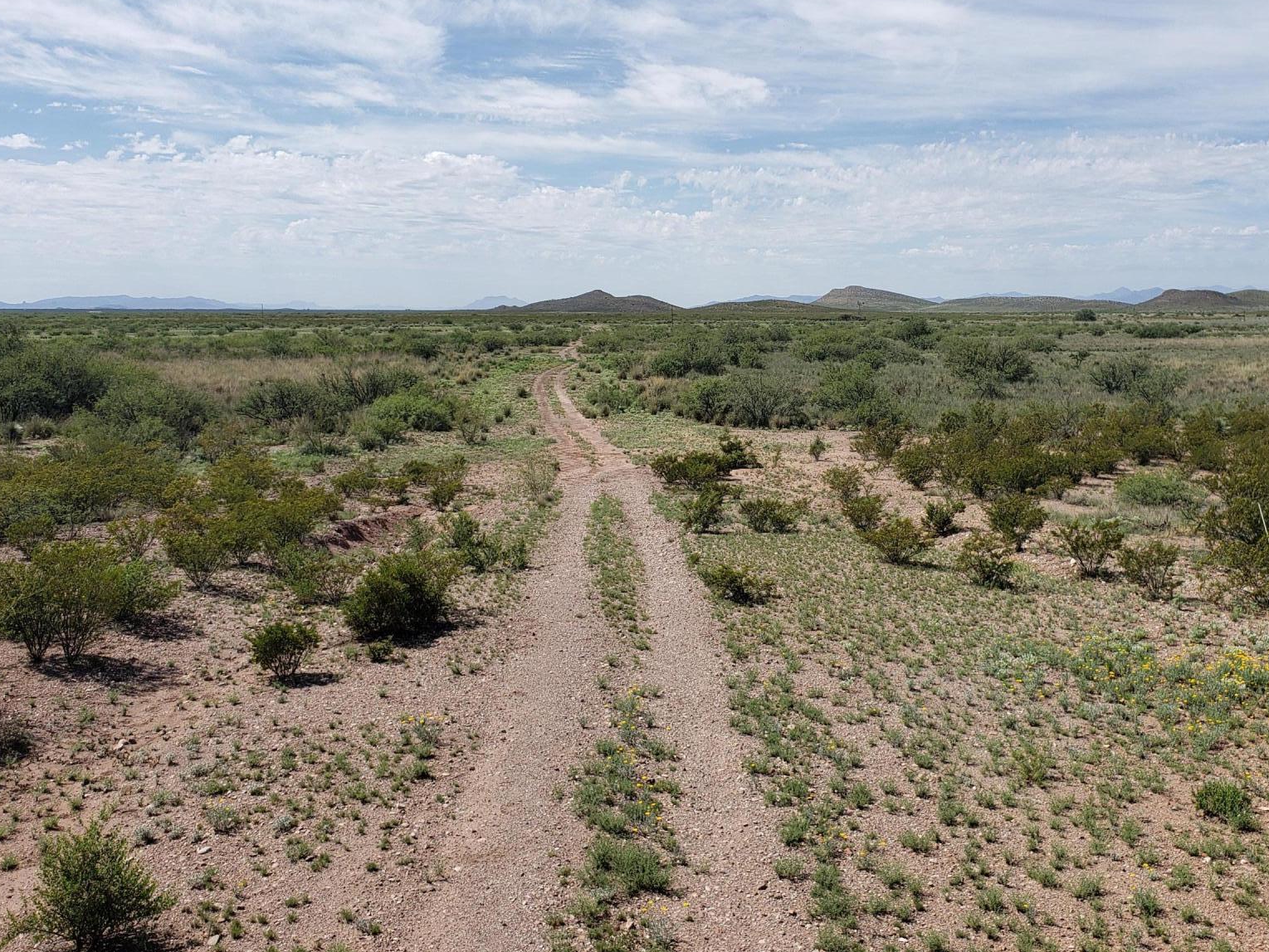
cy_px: 377
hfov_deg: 53.7
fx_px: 1247
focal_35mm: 34
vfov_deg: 41.6
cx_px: 744
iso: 50
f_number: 2.4
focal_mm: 4.3
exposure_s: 1/1973
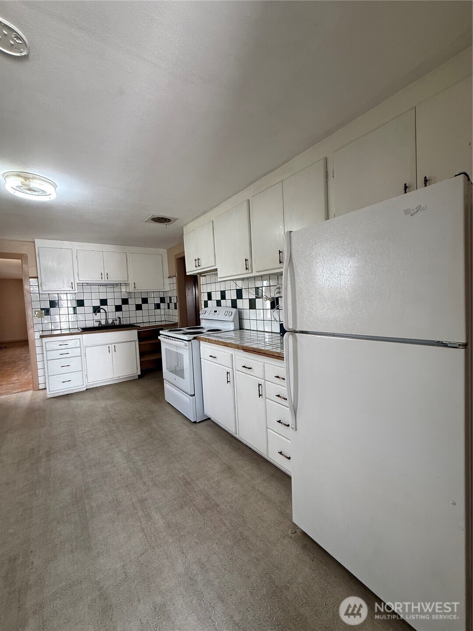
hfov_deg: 85.7
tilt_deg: -3.4
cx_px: 236
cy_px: 316
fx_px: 255
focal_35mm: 14
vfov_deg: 102.1
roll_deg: +1.6
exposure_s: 1/120
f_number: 2.2
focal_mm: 2.22
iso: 160
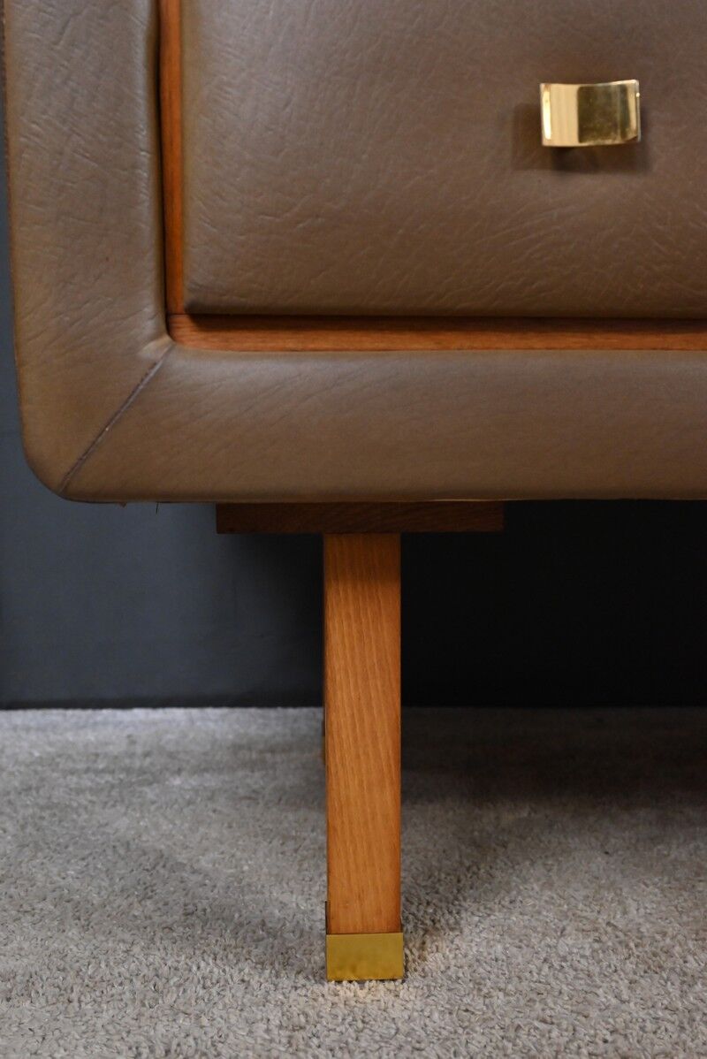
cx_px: 354
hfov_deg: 35.1
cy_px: 530
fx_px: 1118
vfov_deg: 50.7
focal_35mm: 38
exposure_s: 1/100
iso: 5000
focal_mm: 38
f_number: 7.1
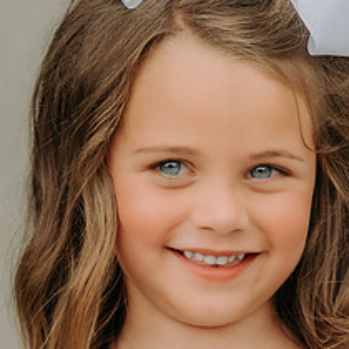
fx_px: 7026
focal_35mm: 616
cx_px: 188
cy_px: 248
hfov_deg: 2.8
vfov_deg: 2.8
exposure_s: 1/320
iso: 200
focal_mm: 175
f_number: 2.8
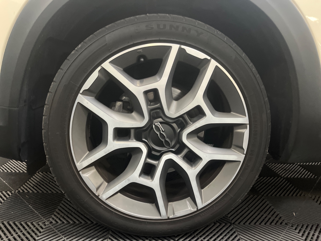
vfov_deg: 53.1
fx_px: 241
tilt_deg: -10.6
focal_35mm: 26
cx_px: 160
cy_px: 120
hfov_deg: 67.3
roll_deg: -3.4
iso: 640
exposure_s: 1/25
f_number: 1.6
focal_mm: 5.1
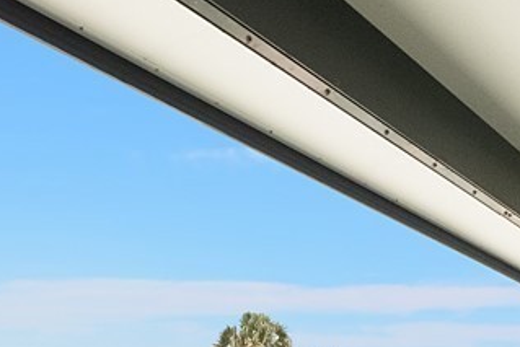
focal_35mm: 51
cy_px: 479
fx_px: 737
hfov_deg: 38.1
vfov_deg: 22.9
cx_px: 143
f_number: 8
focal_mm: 10
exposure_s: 1/2400
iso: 6400
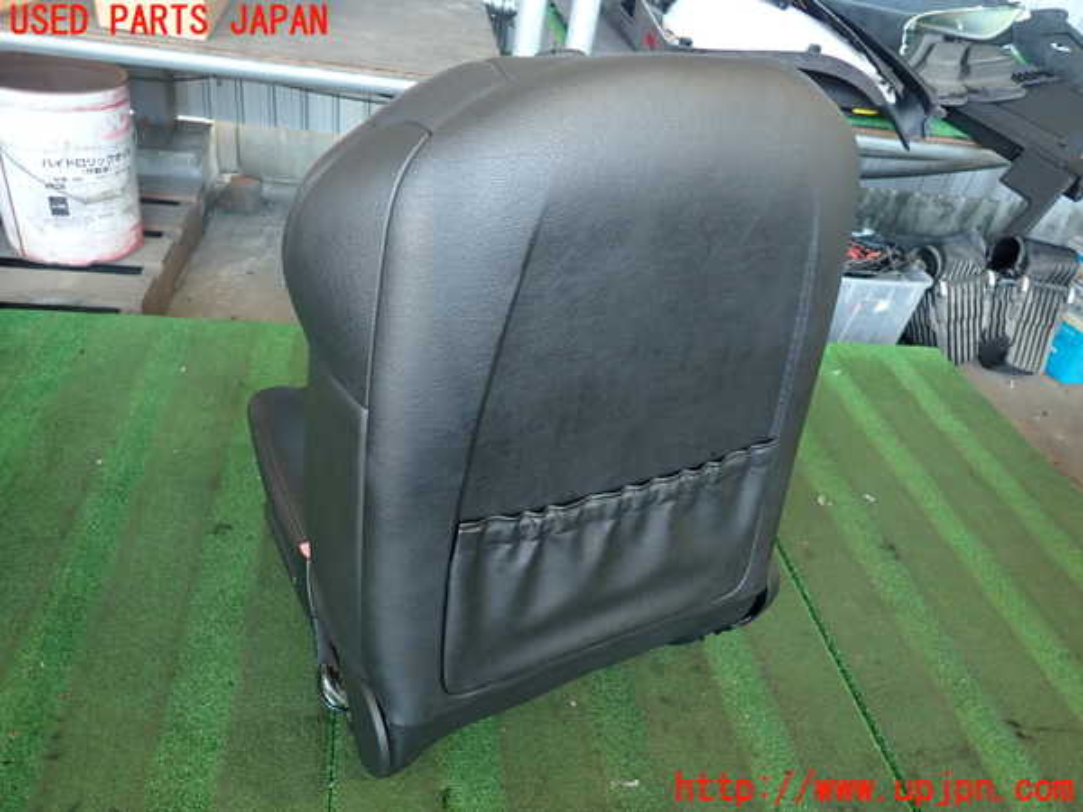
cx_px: 542
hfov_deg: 69.4
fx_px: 782
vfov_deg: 54.9
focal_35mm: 25
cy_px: 406
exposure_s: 1/30
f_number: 2
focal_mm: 4.5
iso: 200
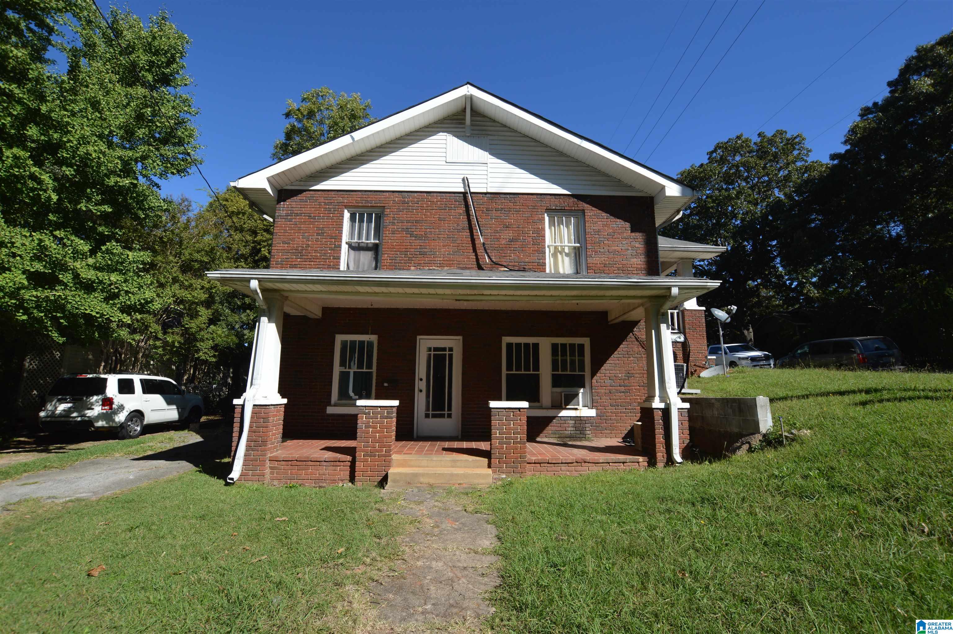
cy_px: 317
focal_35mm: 15
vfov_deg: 77.2
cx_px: 476
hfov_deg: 100.4
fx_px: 397
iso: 100
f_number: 8
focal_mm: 10
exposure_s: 1/250
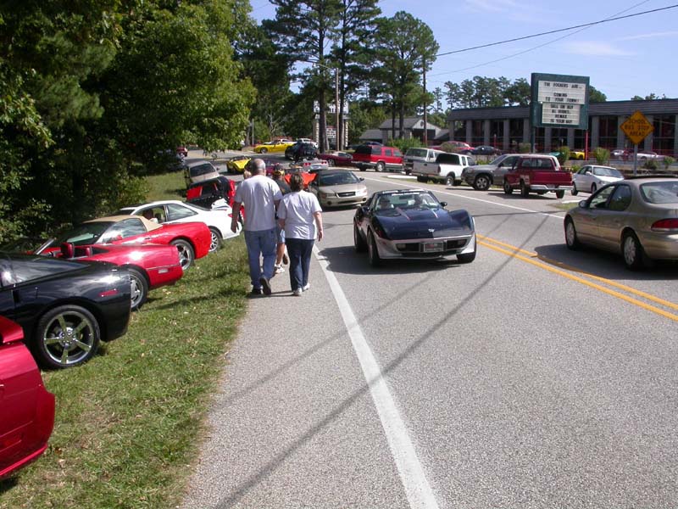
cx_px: 339
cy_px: 254
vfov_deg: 37.7
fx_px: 744
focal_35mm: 38
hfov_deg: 49.0
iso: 100
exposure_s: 1/309
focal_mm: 7.85
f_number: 7.5
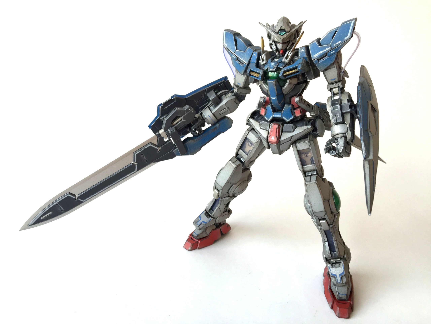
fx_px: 361
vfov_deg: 48.2
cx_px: 216
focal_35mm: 29
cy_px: 162
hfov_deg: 61.7
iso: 50
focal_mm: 4.15
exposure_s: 1/120
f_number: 2.2
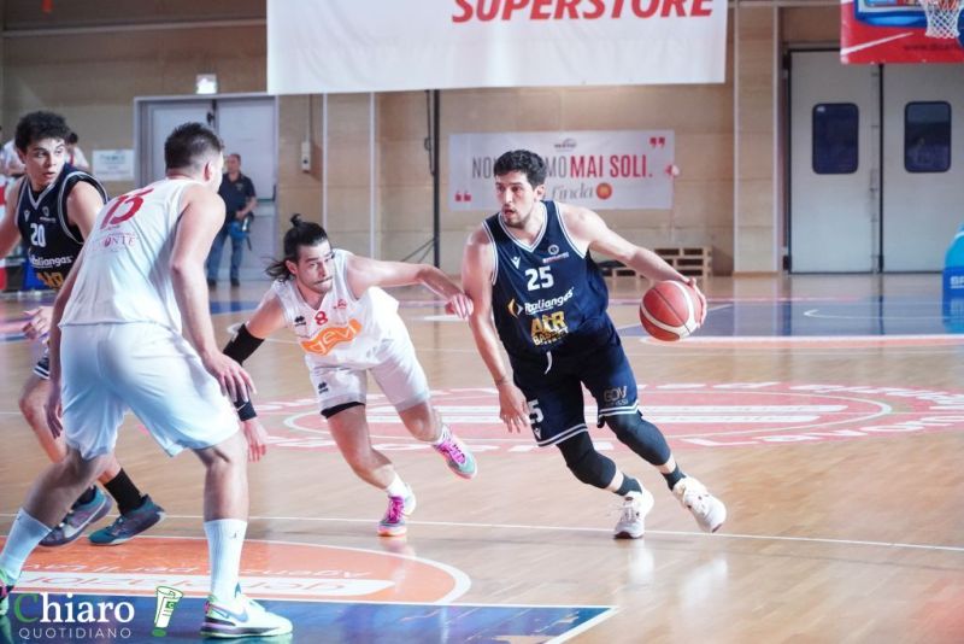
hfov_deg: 18.4
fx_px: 2973
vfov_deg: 12.4
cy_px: 322
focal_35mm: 111
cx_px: 482
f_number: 4
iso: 5000
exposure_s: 1/400
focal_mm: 74
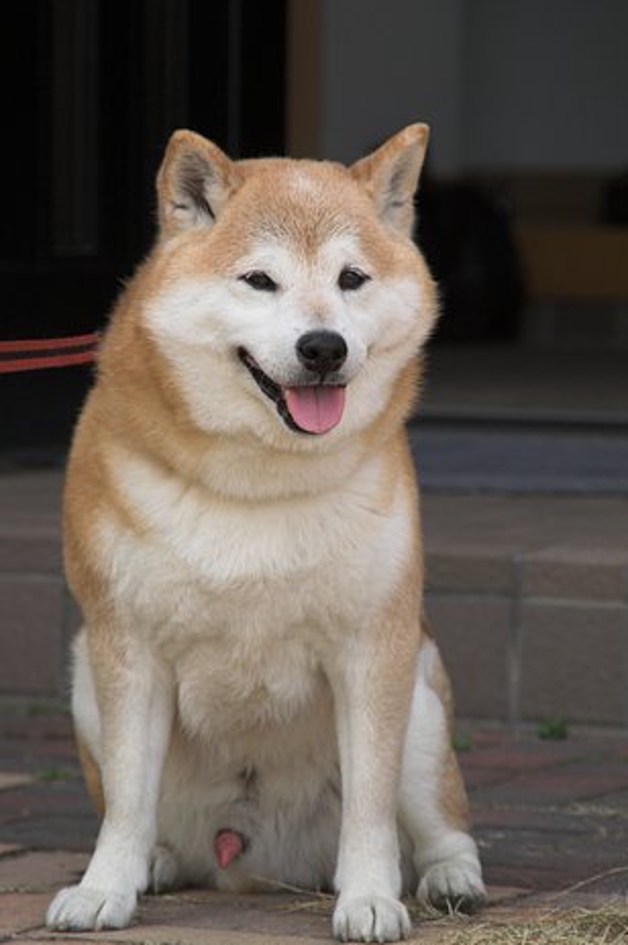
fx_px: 8700
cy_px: 453
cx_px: 299
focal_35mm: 332
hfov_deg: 4.1
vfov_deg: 6.2
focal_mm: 200
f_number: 9
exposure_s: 1/250
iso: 400
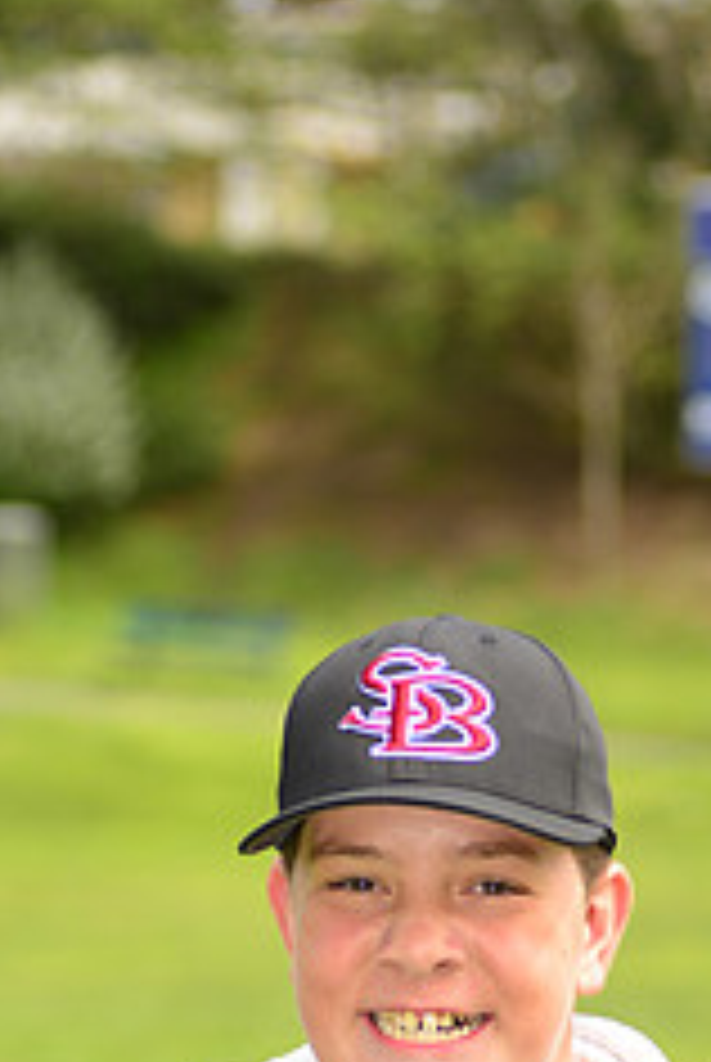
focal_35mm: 270
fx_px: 7975
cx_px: 542
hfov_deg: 5.1
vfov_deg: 7.6
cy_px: 1282
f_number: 5
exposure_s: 1/250
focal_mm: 110
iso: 100
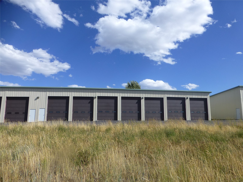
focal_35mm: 24
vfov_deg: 56.8
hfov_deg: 71.6
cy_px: 91
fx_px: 168
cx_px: 122
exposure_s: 1/1000
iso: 100
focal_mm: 4.3
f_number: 4
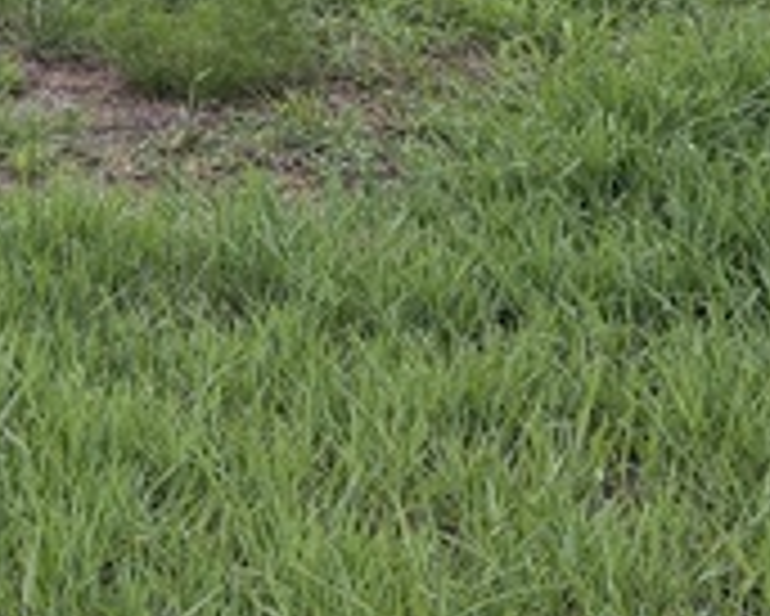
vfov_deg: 8.3
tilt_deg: -7.6
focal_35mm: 183
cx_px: -561
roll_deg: +0.5
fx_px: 4173
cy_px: -211
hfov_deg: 10.0
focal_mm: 6.76
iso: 80
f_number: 1.78
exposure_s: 1/592
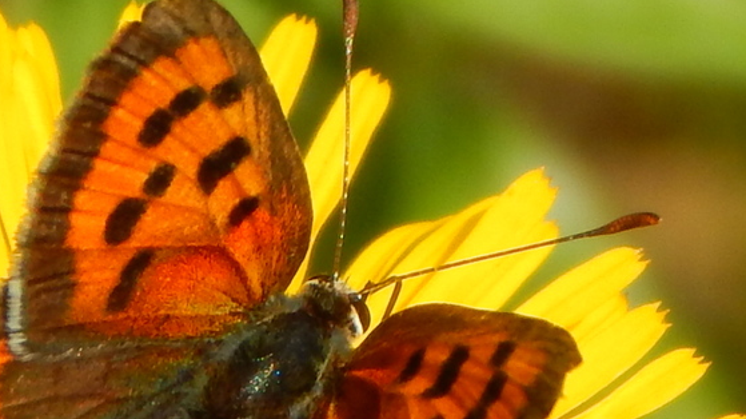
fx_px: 7633
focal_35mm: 386
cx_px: 189
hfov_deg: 5.6
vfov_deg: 3.1
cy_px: 307
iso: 125
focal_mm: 41.7
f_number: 5.6
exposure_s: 1/800
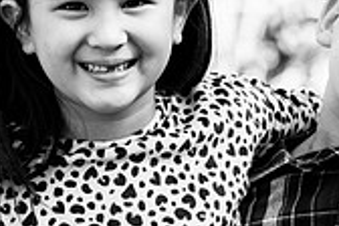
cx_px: 219
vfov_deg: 2.5
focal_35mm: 556
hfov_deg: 3.7
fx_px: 5235
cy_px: 115
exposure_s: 1/640
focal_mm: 145
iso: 640
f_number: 4
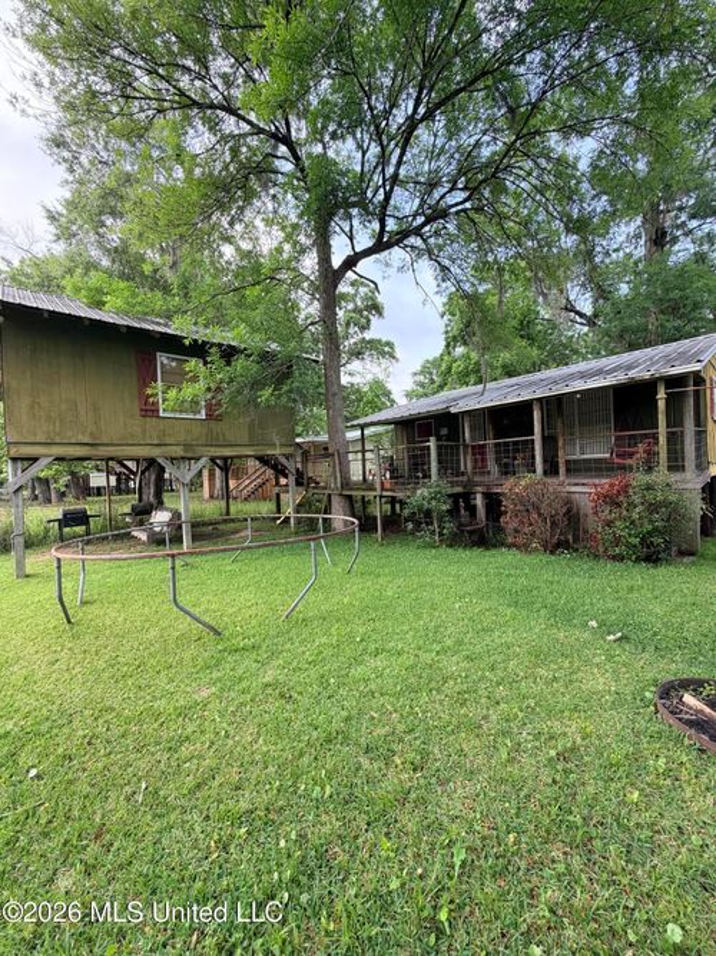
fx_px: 386
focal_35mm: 14
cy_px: 478
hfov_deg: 85.7
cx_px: 358
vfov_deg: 102.1
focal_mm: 2.22
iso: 64
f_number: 2.2
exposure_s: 1/224
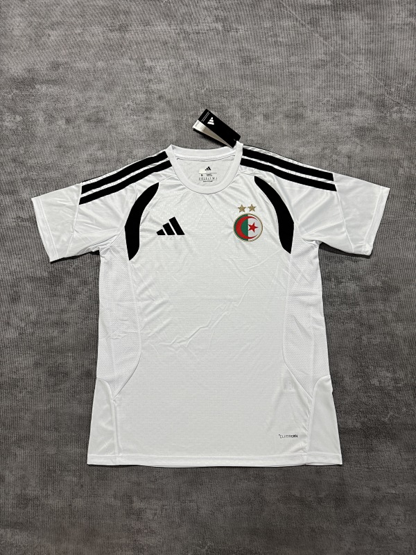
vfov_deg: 71.6
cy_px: 278
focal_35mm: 24
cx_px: 208
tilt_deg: -78.8
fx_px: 385
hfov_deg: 56.8
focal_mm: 6.76
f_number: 1.78
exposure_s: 1/100
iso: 200
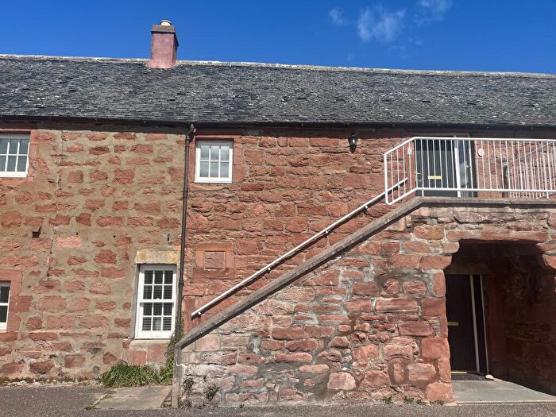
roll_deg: +0.0
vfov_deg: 53.1
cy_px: 208
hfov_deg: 67.3
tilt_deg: +9.5
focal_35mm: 26
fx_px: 418
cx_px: 278
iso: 50
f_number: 1.6
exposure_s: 1/4484
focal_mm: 5.1
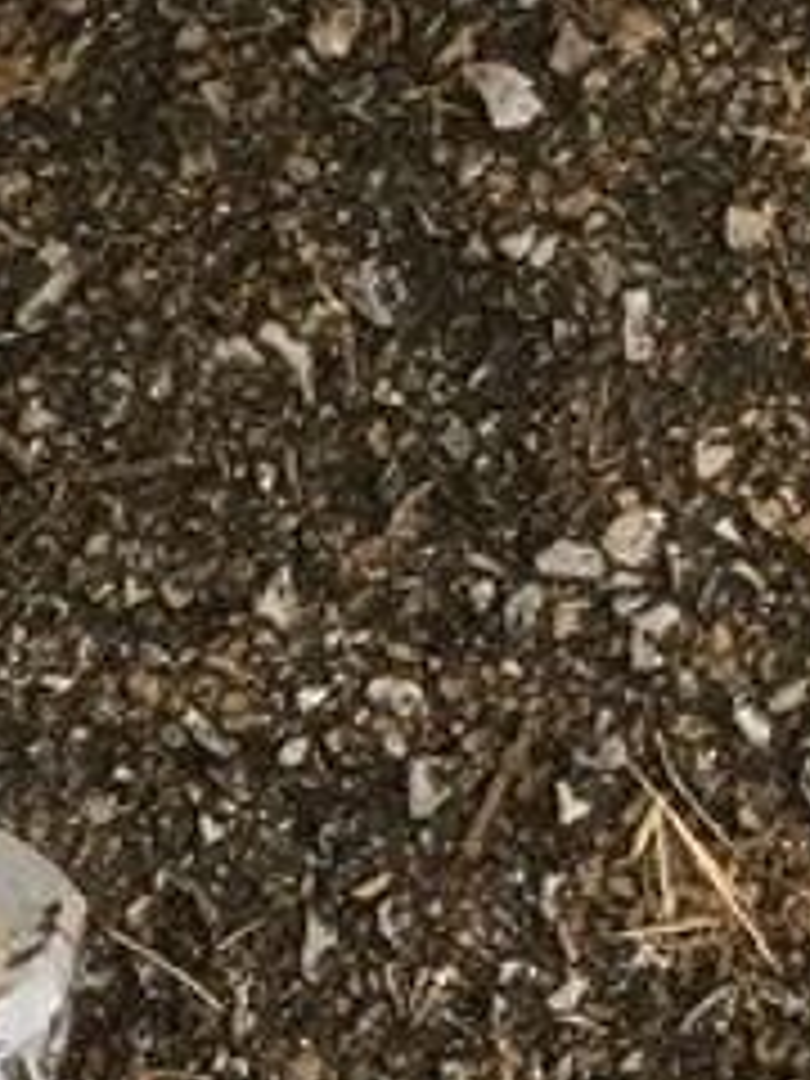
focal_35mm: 161
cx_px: 2192
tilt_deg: -73.6
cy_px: -1402
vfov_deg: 10.7
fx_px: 5023
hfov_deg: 8.2
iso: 25
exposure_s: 1/100
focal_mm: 4.15
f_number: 2.2
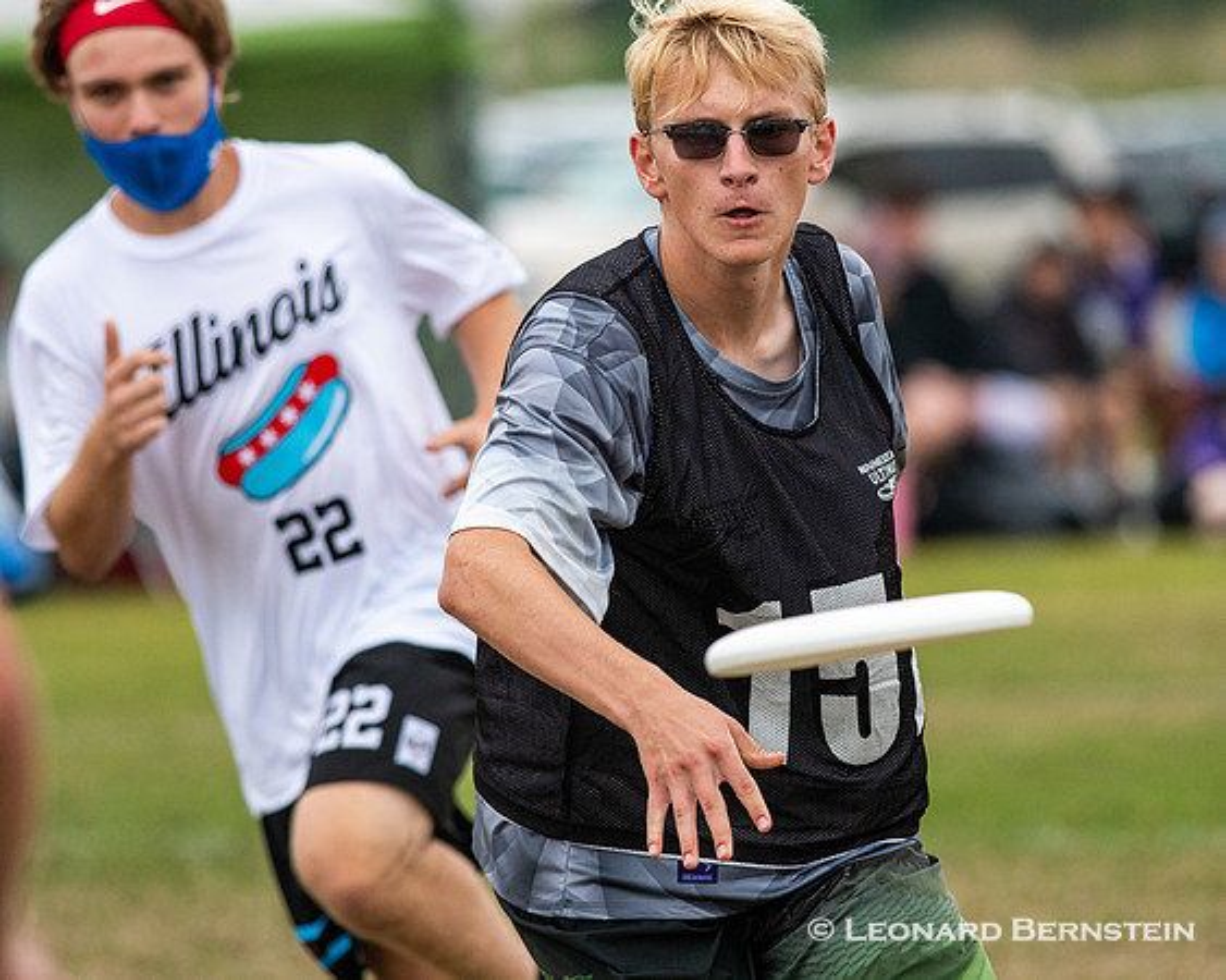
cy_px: 490
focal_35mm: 507
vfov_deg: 3.1
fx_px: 18383
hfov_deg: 3.8
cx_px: 626
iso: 1600
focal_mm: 300
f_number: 5
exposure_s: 1/2500
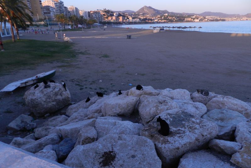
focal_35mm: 24
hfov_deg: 73.7
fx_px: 167
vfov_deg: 53.1
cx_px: 126
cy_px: 92
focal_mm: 4
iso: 160
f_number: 3.4
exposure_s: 1/320
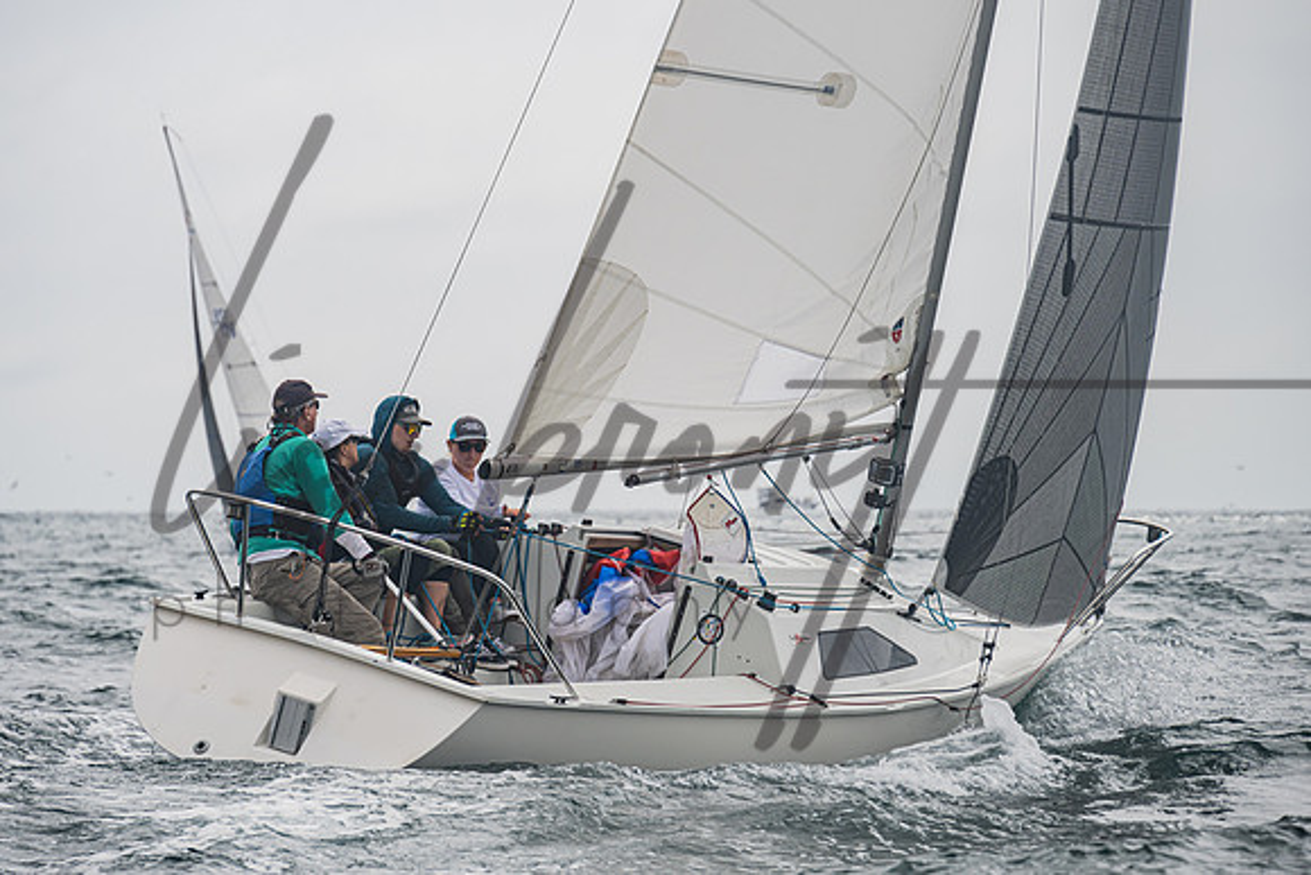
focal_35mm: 248
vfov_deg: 5.5
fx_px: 9030
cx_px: 547
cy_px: 368
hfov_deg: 8.3
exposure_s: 1/640
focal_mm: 195
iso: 160
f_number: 6.3
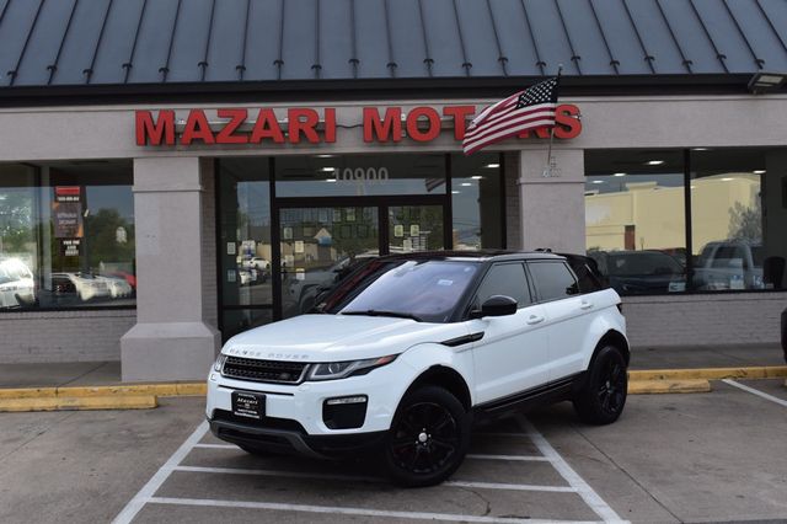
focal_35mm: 45
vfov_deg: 29.8
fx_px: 983
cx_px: 394
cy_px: 262
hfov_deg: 43.6
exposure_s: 1/320
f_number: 10
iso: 400
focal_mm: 30
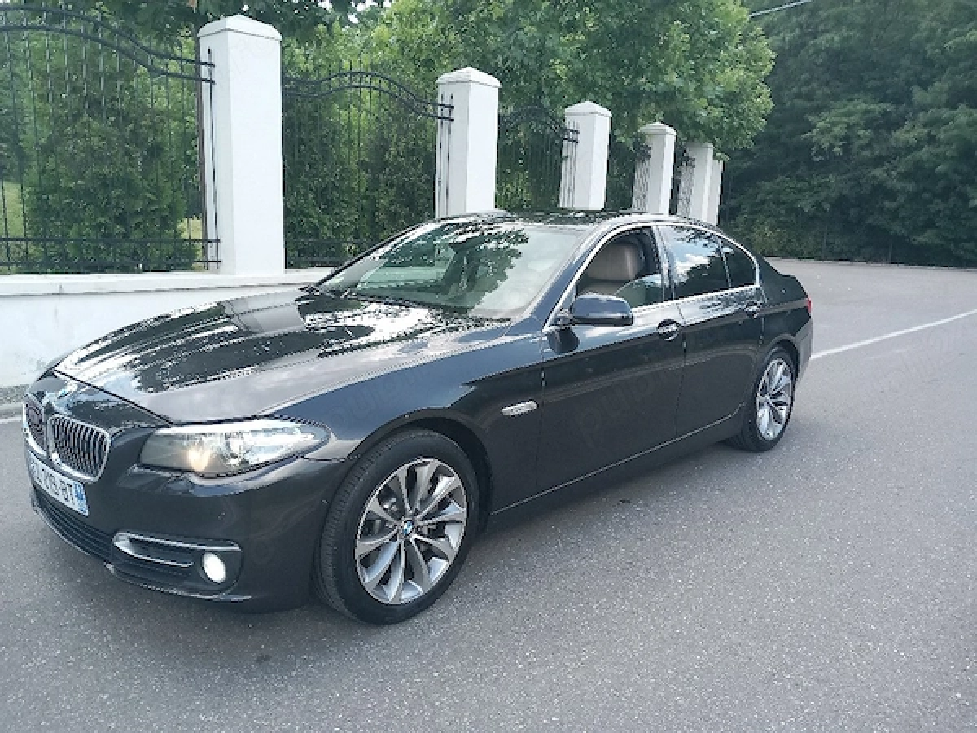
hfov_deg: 65.3
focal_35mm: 27
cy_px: 366
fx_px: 762
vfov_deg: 51.4
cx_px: 488
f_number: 1.8
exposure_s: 1/101
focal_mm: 4
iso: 32
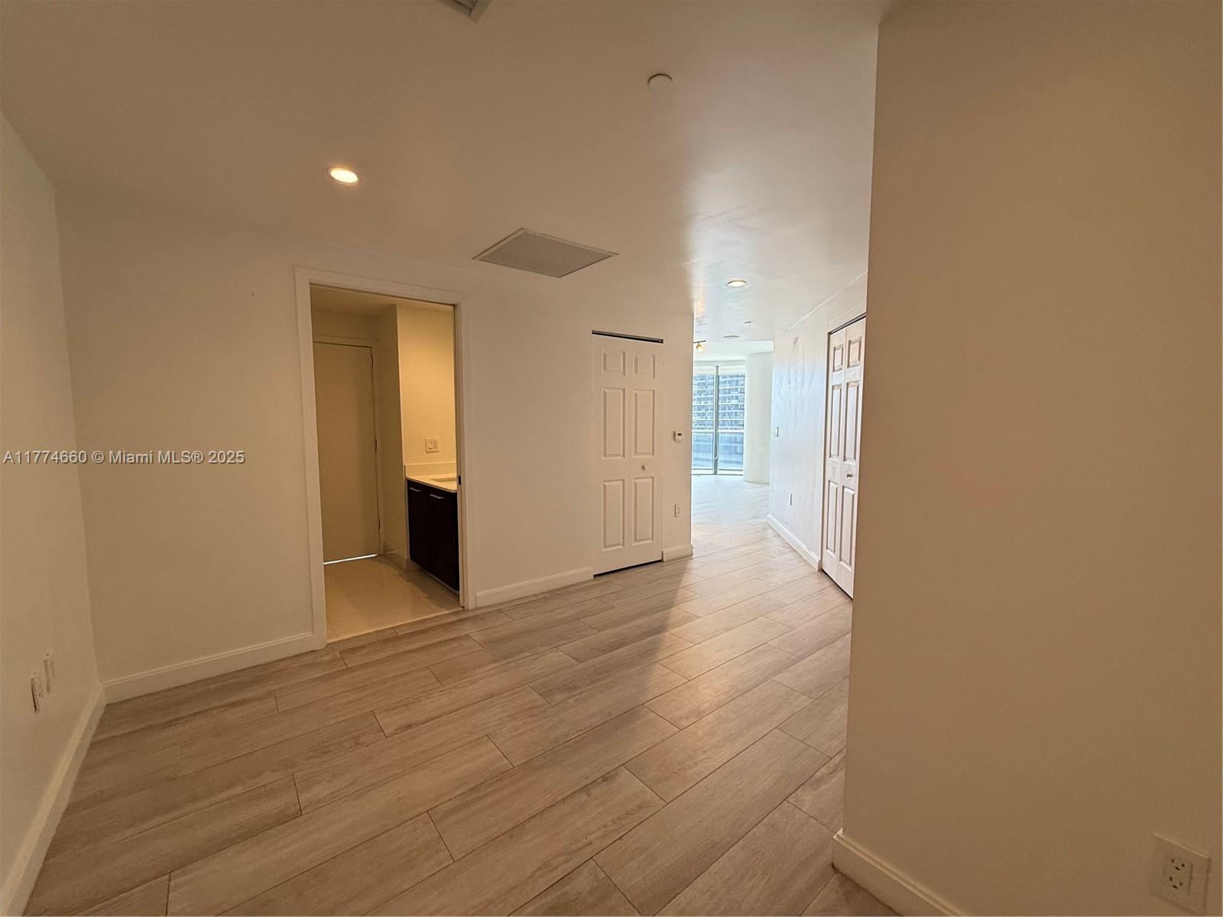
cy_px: 458
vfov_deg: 85.7
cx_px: 612
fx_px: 495
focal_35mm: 14
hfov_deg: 102.1
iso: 125
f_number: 2.2
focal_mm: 2.22
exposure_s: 1/120
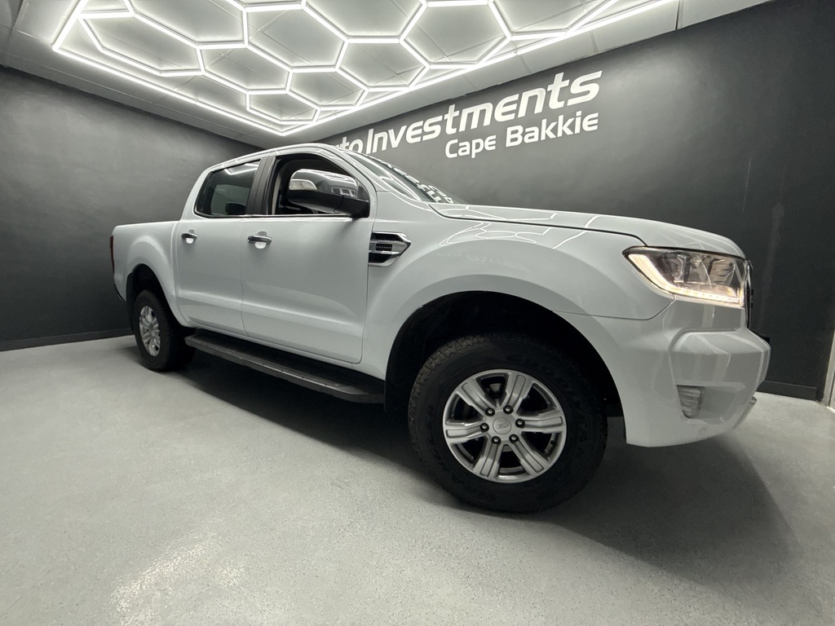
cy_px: 313
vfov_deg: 85.7
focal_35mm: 14
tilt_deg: -7.4
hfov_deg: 102.1
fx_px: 338
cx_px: 418
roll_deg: -0.8
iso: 200
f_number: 2.2
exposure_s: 1/100
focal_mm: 2.22
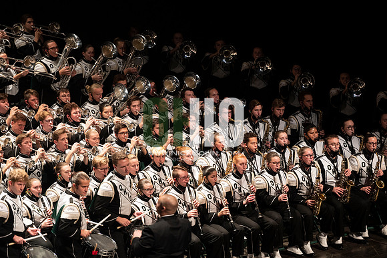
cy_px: 129
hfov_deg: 10.3
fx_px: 2149
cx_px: 194
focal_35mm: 200
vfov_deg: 6.9
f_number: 2.8
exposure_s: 1/500
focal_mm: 200
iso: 2500
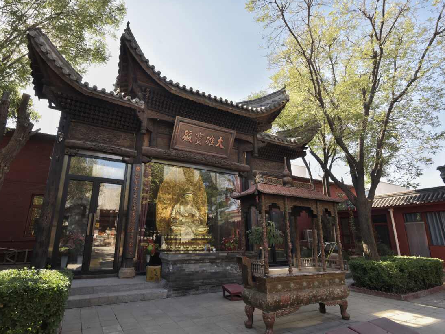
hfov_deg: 87.4
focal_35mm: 18
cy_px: 170
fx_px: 231
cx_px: 199
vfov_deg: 71.6
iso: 100
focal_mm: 16
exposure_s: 1/45
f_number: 9.5
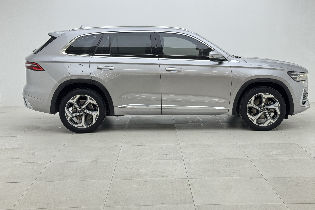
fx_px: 490
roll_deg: +1.2
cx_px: 168
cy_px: 82
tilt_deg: -5.3
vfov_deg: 24.1
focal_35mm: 56
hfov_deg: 35.6
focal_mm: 6.76
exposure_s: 1/252
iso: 64
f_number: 1.78
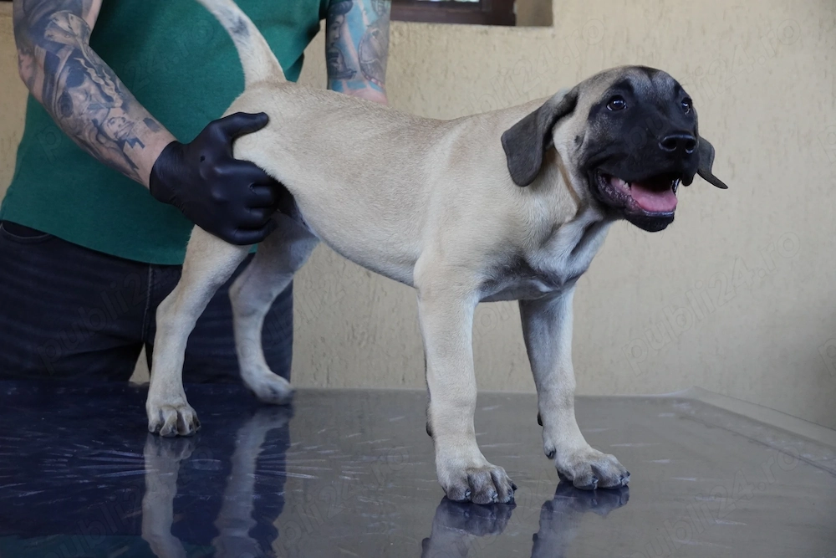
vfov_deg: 23.8
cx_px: 418
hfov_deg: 35.0
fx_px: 1324
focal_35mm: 57
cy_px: 279
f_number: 4.5
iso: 1600
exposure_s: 1/160
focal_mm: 38
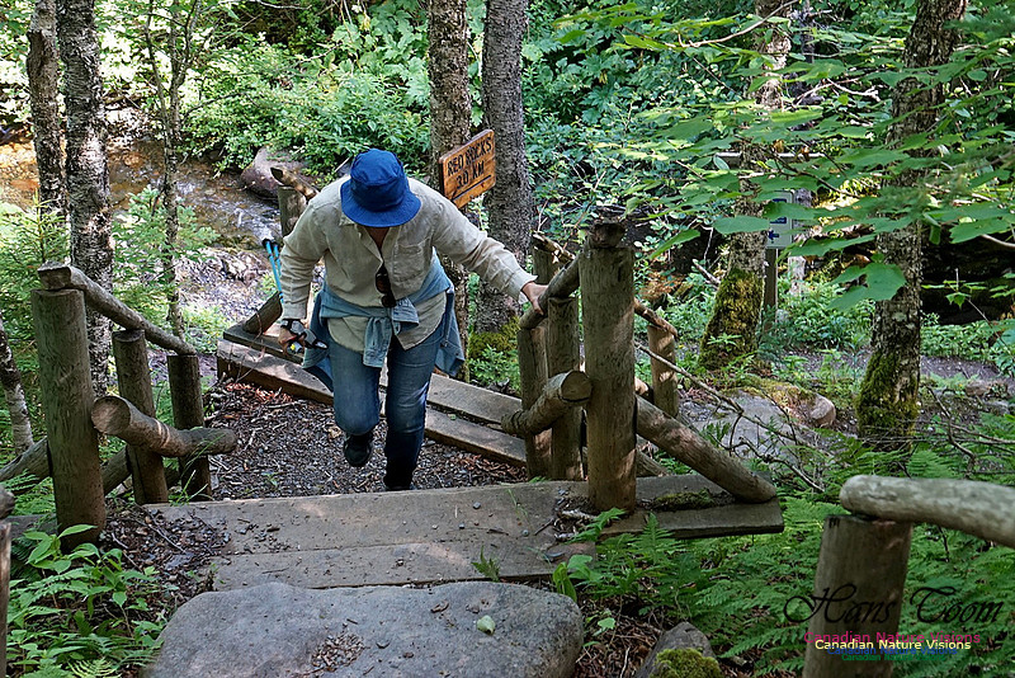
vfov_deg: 16.6
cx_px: 508
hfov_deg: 24.6
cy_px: 339
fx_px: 2327
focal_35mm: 82
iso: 800
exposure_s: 1/30
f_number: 9
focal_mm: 55
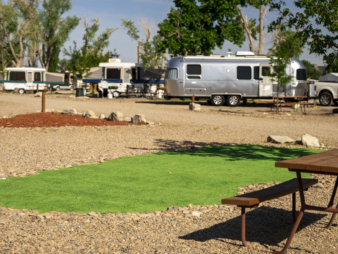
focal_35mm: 79
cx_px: 183
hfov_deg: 24.7
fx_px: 771
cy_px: 106
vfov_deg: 18.7
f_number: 2.8
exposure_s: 1/3200
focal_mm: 50
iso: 500
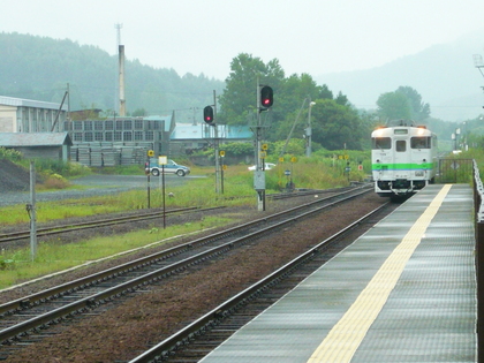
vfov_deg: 9.3
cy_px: 182
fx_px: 2237
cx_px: 242
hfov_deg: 12.3
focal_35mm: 160
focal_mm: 16.5
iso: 400
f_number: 5.1
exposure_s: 1/80
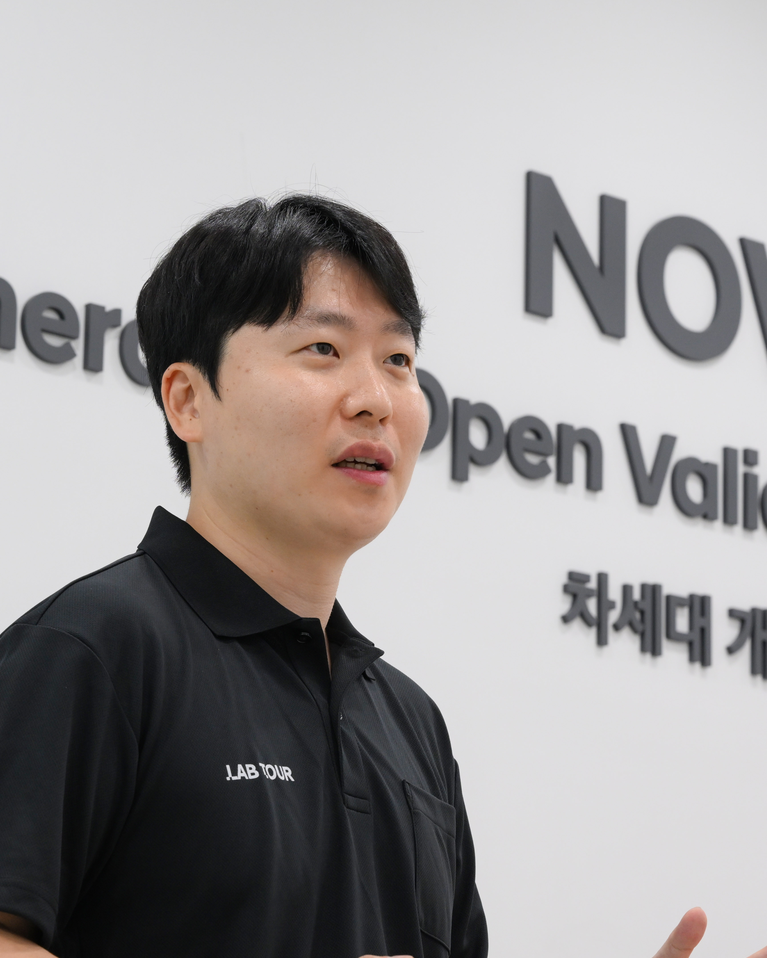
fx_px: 3575
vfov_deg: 15.3
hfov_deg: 12.2
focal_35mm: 126
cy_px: 589
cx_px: 329
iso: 800
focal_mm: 70
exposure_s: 1/80
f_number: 7.1
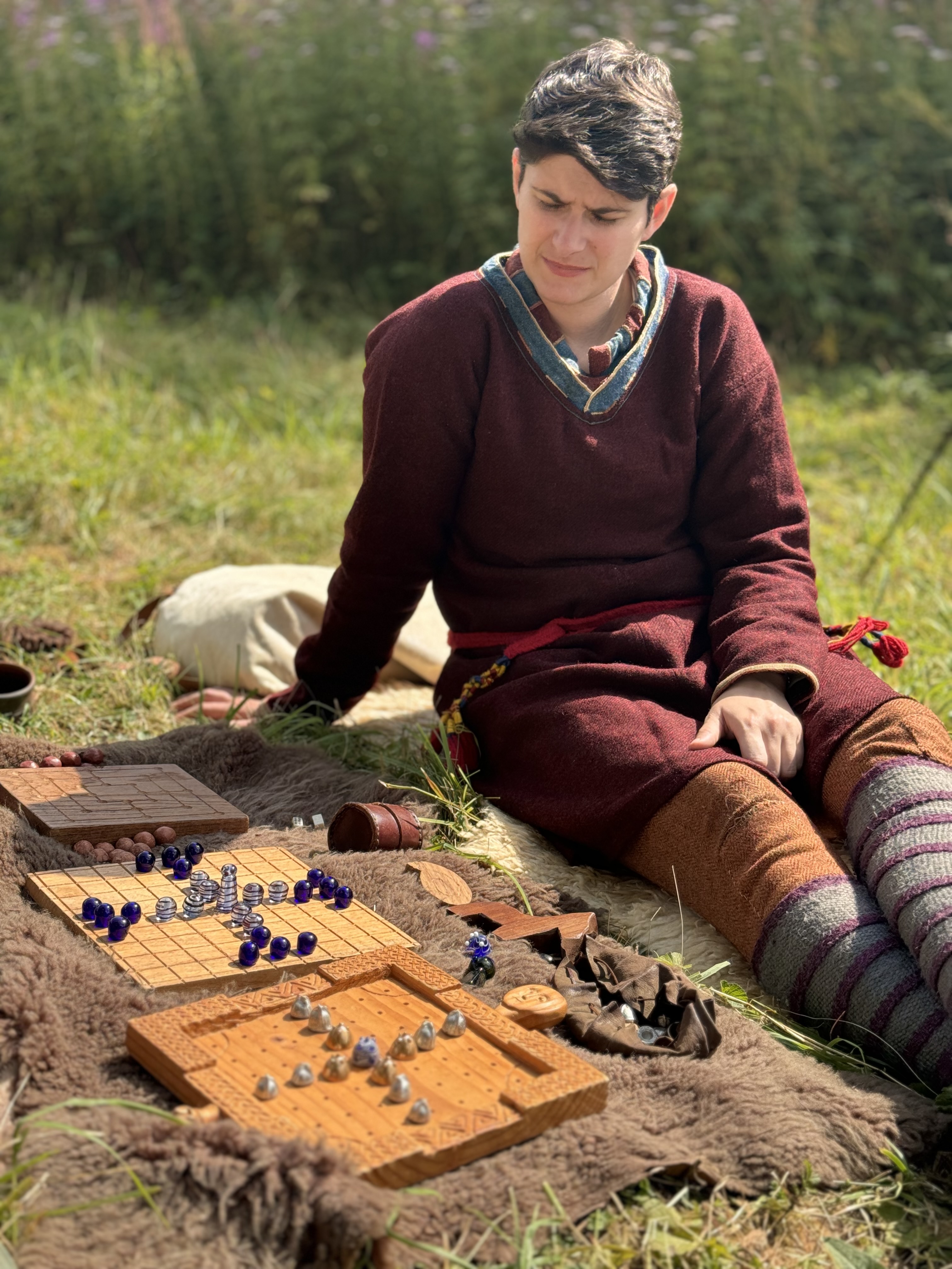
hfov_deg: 30.3
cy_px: 634
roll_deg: -4.7
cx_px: 476
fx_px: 1760
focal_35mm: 48
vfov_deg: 39.7
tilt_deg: -10.1
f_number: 1.78
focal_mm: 6.76
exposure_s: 1/1490
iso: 64
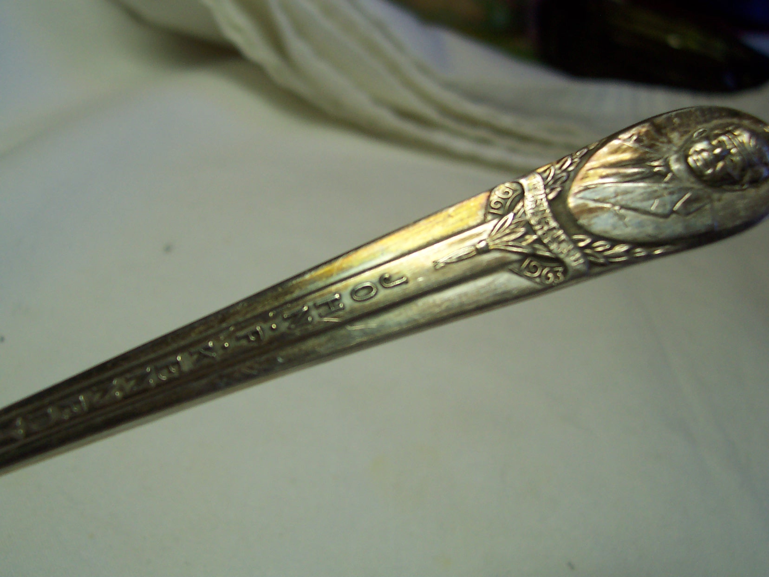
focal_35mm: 37
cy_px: 288
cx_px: 384
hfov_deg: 50.1
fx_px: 822
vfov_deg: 38.7
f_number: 2.8
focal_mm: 5.6
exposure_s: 1/125
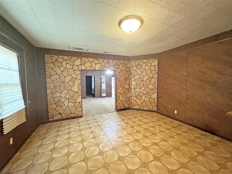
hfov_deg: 102.1
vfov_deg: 85.7
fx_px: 94
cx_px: 116
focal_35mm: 14
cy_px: 87
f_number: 2.2
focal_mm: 2.22
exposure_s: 1/40
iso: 1000
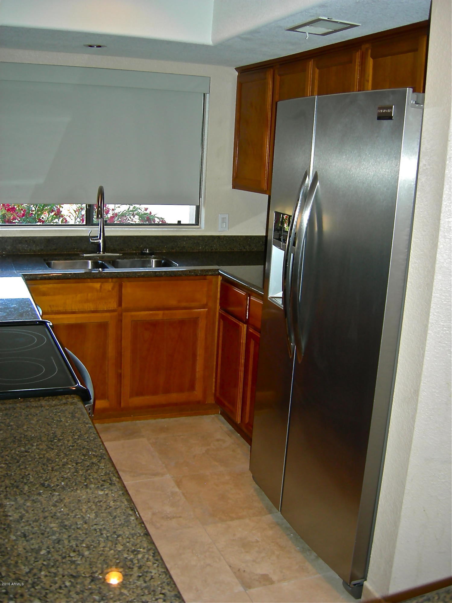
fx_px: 627
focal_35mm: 36
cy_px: 302
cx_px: 226
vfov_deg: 51.4
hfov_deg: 39.7
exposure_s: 1/60.1
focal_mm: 7.5
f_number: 2.7
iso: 64
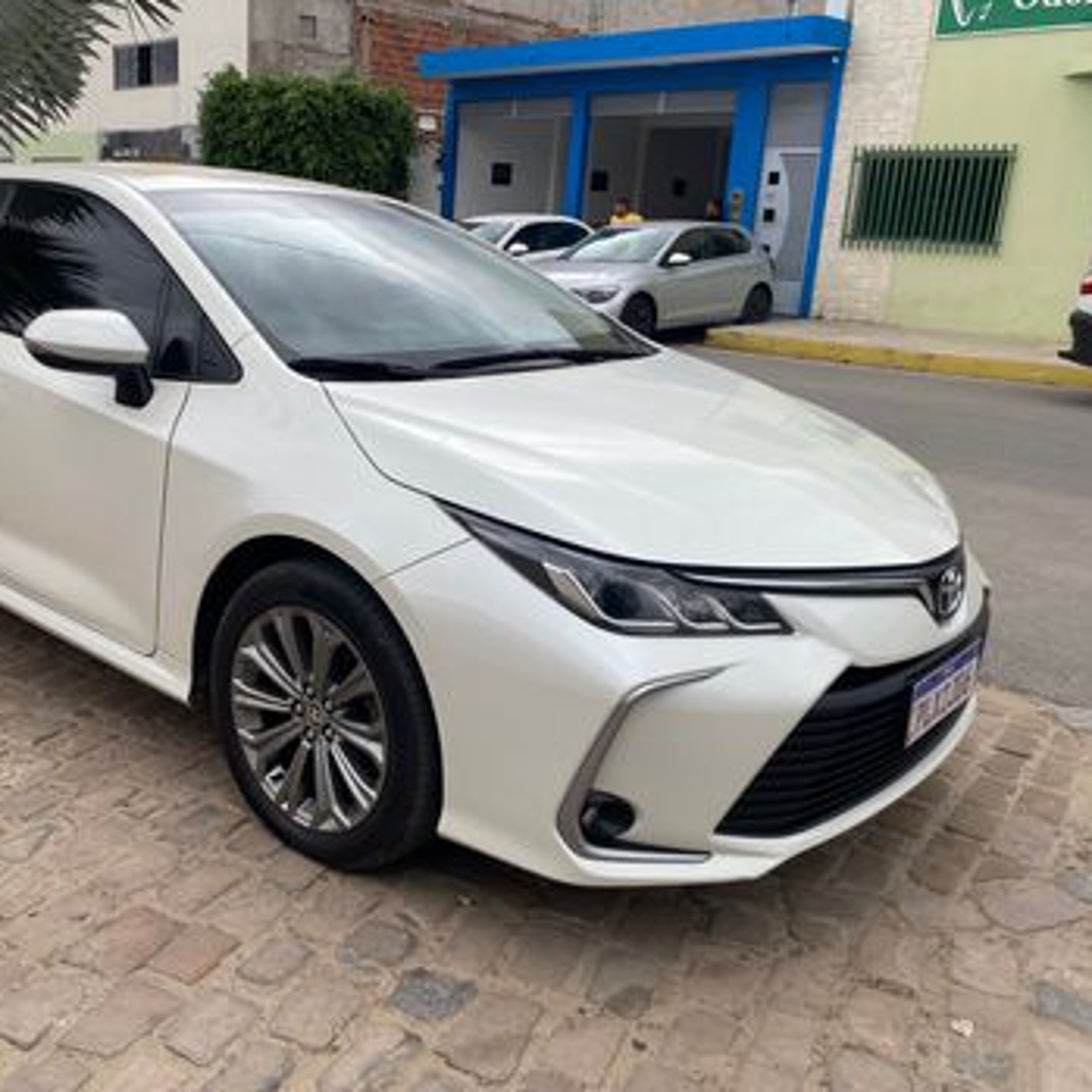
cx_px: 388
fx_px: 1106
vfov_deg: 52.5
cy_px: 544
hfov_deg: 51.8
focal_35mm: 31
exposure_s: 1/283
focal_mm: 4.25
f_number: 1.8
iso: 32
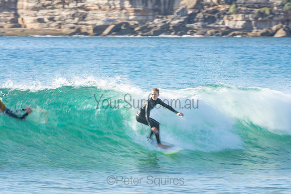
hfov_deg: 3.4
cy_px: 97
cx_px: 146
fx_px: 4851
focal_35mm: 600
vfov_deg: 2.3
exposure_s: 1/30
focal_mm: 400
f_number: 16
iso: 100
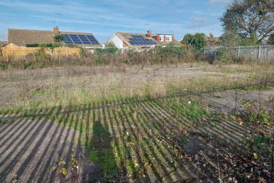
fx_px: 213
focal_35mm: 28
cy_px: 77
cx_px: 133
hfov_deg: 65.4
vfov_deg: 46.3
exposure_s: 1/716
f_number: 1.8
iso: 25
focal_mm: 4
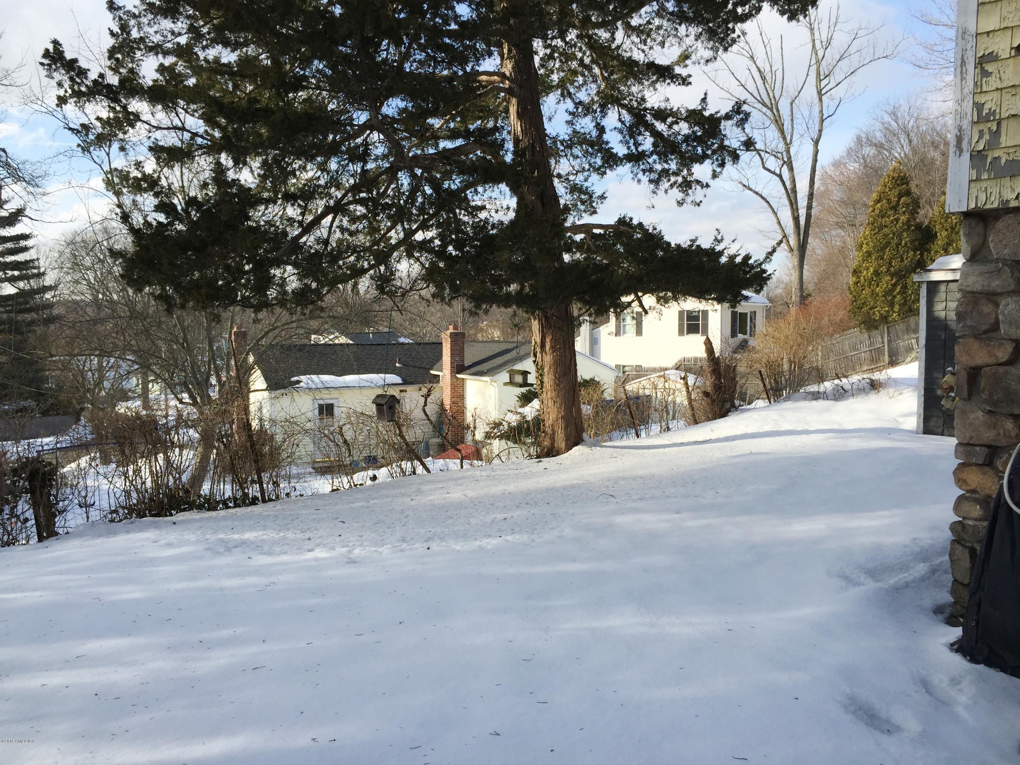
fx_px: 855
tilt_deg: -3.4
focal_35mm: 29
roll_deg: -0.8
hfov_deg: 61.7
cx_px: 510
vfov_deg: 48.2
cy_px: 382
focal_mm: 4.15
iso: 32
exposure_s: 1/1099
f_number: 2.2
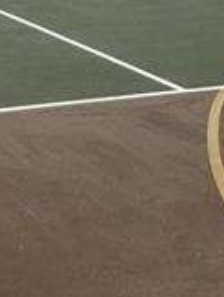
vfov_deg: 15.6
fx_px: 1058
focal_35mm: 123
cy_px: -29
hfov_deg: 12.0
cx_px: 13
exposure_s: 1/7632
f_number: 1.7
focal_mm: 4.2
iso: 50
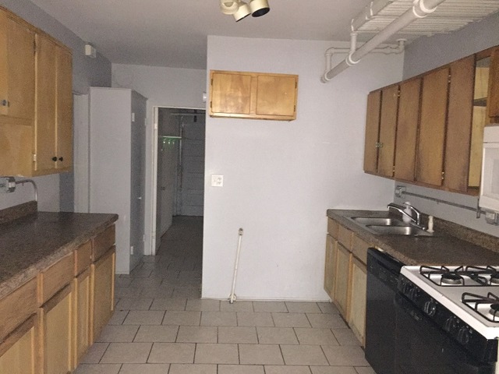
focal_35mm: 29
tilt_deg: -5.4
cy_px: 187
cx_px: 250
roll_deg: -2.8
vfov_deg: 48.2
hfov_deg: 61.7
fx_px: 418
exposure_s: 1/16
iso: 640
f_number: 2.2
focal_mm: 4.15
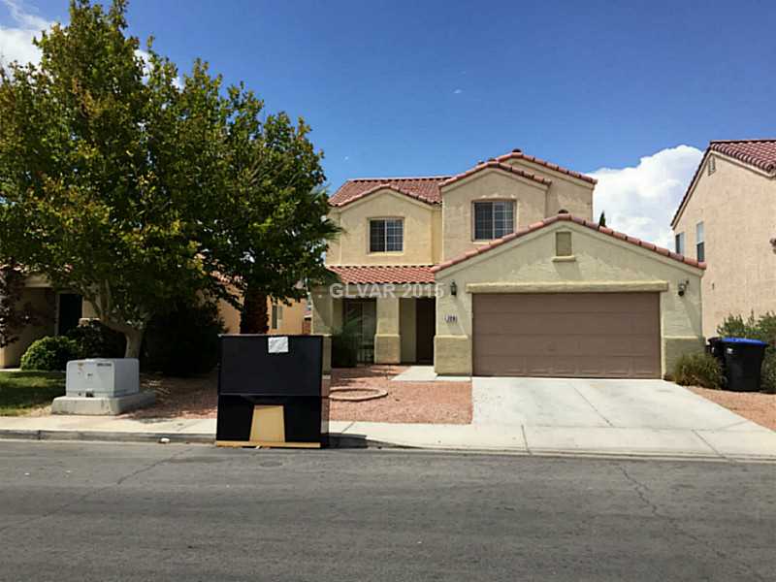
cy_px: 291
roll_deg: -0.2
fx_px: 650
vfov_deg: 48.2
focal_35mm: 29
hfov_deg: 61.7
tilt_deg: +4.7
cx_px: 388
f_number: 2.2
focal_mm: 4.15
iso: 32
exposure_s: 1/2825
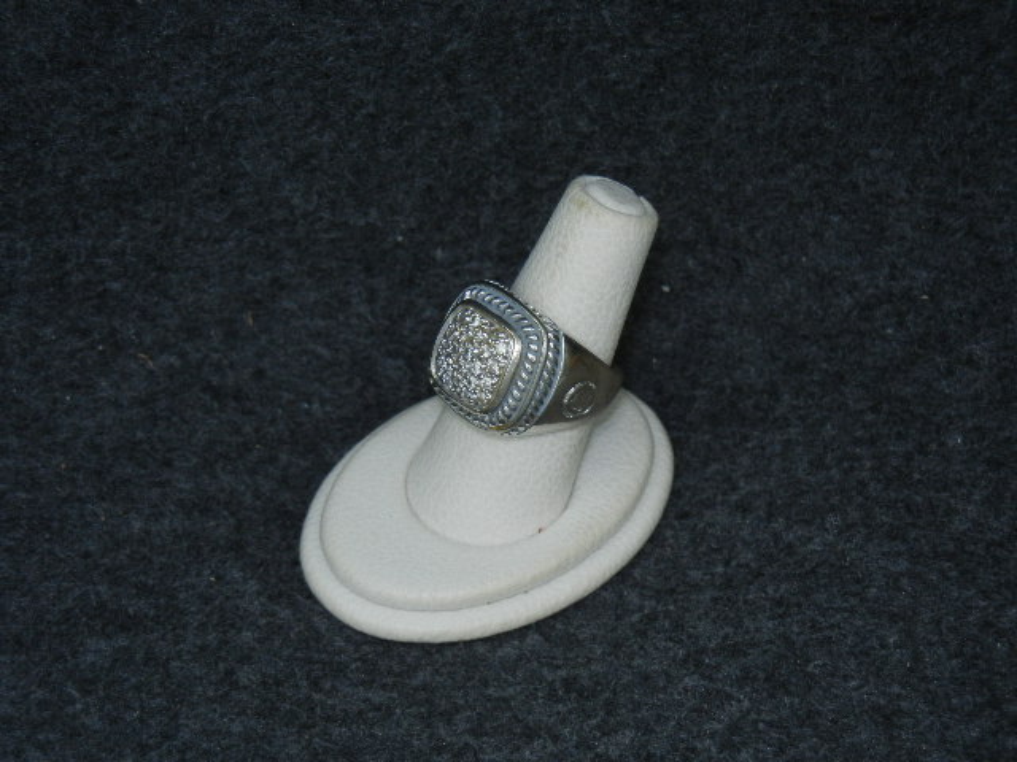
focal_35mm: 102
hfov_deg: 19.3
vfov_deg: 14.5
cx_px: 508
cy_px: 381
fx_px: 2997
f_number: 4.5
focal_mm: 18.3
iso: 321
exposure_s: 1/30
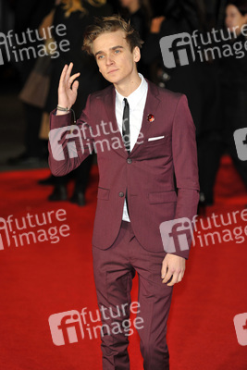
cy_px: 185
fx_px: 1491
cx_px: 124
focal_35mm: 145
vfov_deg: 14.1
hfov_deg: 9.5
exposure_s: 1/250
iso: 1000
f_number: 4
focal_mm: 145
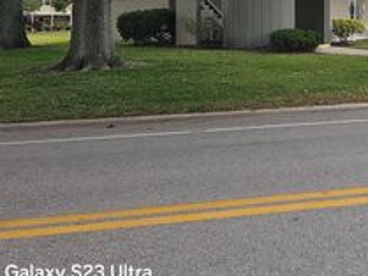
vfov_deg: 25.1
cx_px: 403
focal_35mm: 55
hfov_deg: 31.1
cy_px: -8
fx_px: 585
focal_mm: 6.3
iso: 12
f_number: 1.7
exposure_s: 1/120
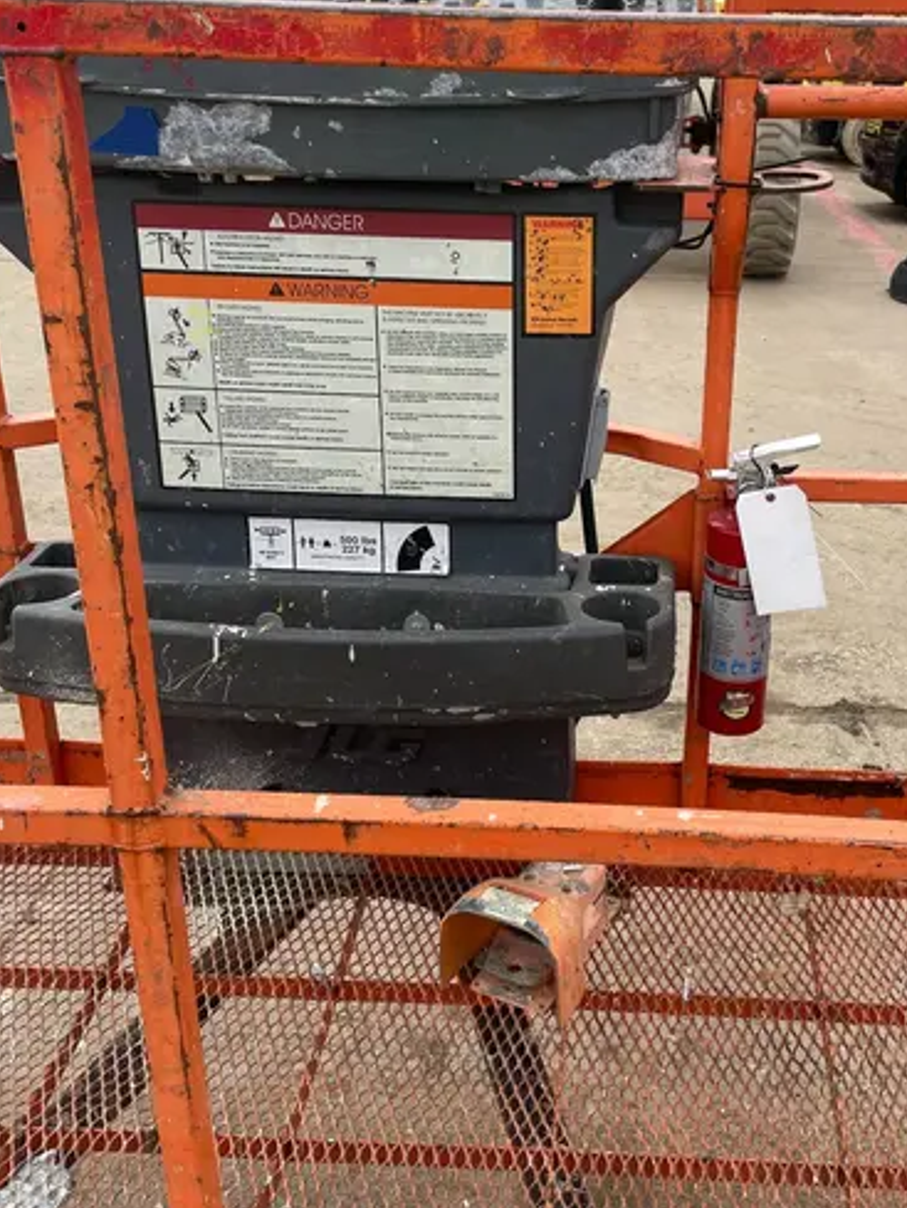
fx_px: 1362
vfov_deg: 47.8
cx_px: 605
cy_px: 547
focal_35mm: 39
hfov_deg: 36.5
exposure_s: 1/1247
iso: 32
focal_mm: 4.2
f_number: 1.6
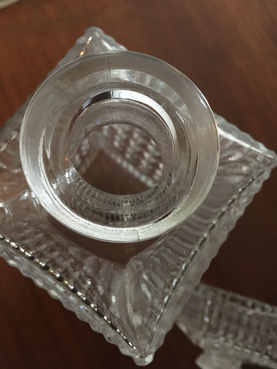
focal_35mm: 29
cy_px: 184
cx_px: 138
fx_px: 309
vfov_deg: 61.7
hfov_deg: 48.2
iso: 320
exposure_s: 1/17
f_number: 2.2
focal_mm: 4.15
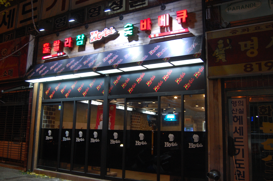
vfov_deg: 39.8
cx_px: 136
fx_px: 250
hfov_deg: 57.3
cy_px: 90
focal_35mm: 33
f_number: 3.8
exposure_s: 1/20
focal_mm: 22
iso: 800
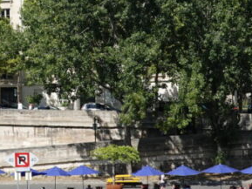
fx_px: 1041
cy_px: 65
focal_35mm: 143
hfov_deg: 13.5
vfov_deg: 10.4
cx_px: -31
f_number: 4.5
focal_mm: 15.6
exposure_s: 1/800
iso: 160
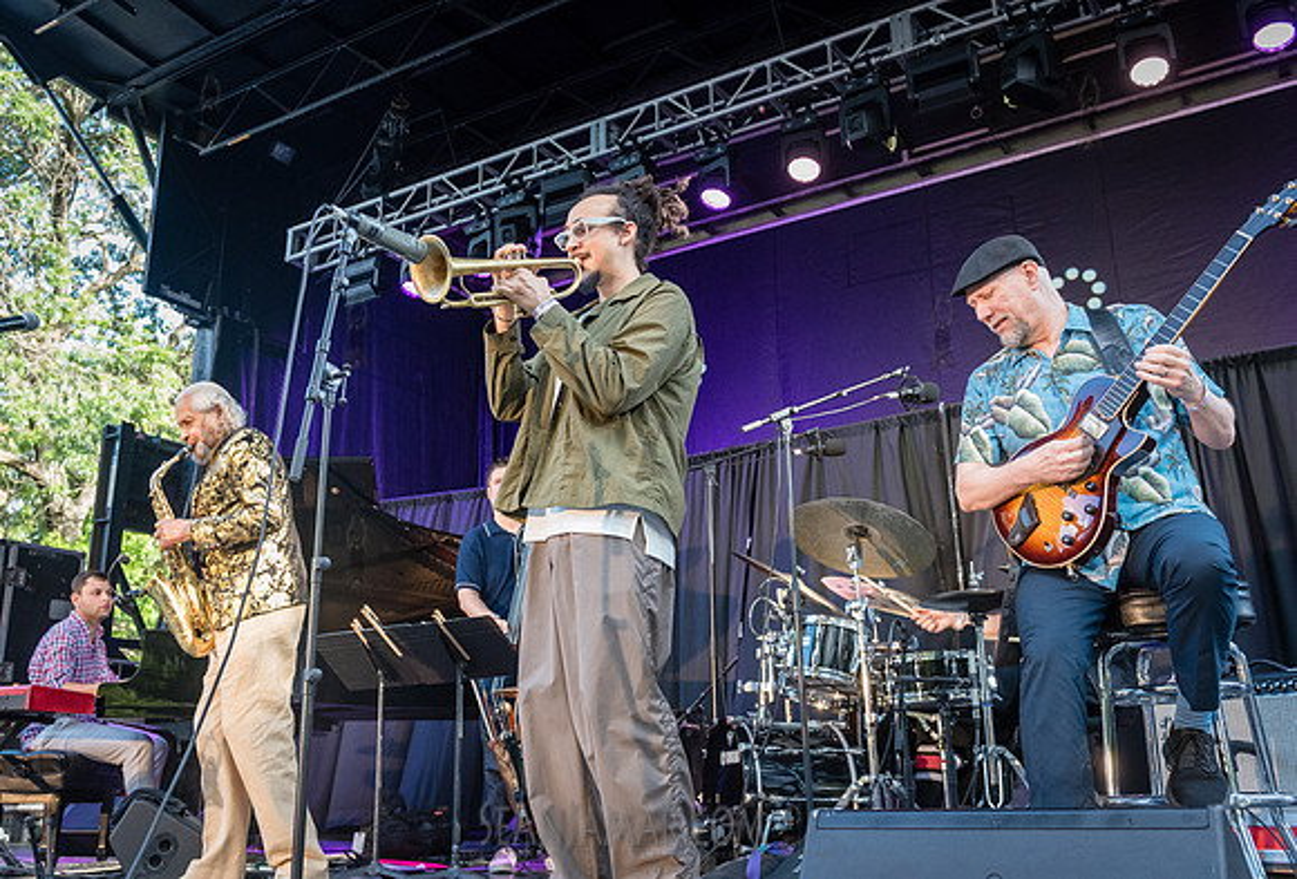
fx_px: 1241
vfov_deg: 39.0
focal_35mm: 34
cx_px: 599
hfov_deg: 55.1
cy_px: 399
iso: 2500
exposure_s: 1/400
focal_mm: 31
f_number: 4
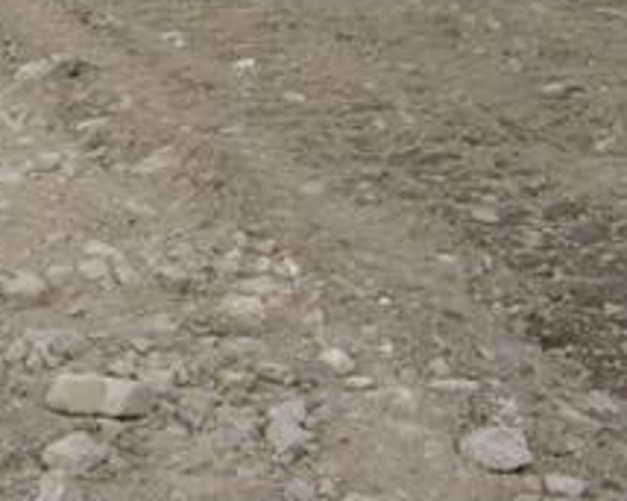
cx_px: -161
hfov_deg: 17.7
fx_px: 1892
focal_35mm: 102
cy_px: -38
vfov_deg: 14.8
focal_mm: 5.8
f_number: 2.8
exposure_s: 1/350
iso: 80
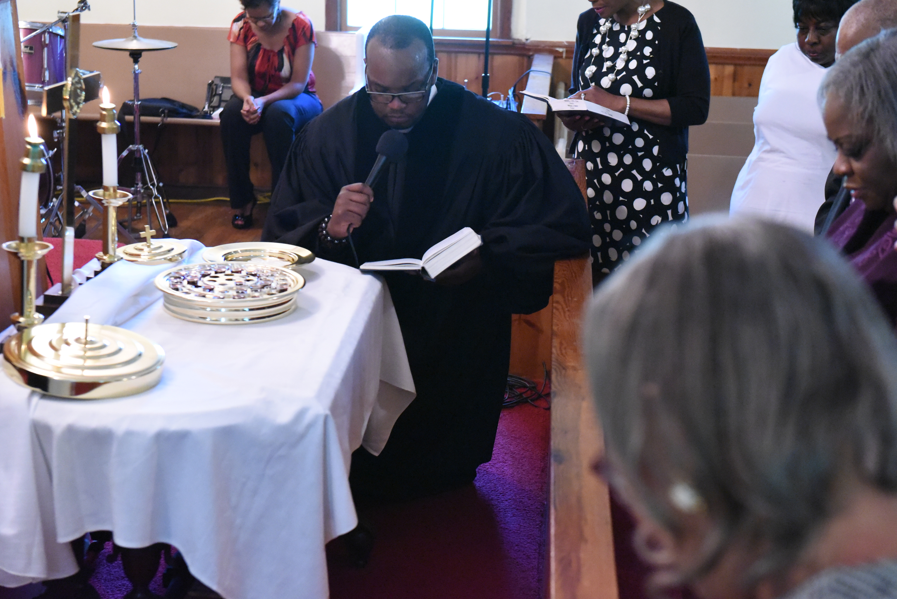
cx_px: 441
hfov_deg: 32.4
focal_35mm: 62
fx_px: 1545
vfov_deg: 21.9
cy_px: 301
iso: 12800
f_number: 4
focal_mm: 56
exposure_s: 1/200
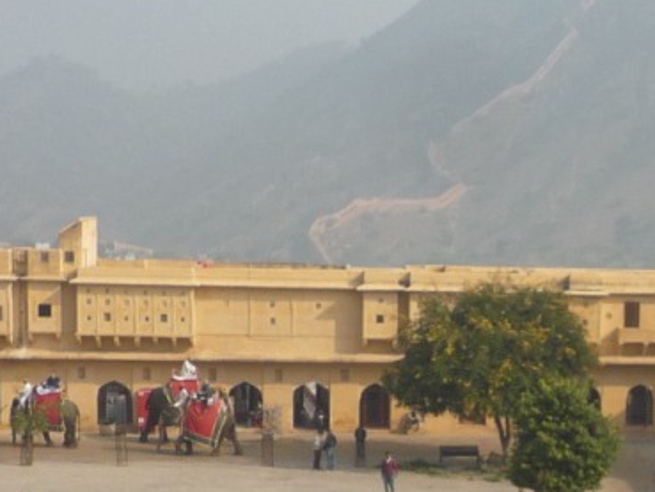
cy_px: 551
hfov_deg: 16.6
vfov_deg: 12.4
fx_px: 2215
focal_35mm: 117
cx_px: 570
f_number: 4
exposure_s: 1/800
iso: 100
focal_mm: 5.3
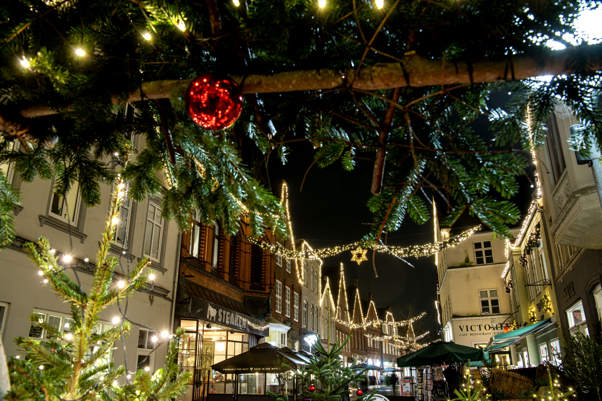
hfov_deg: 61.9
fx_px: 502
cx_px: 301
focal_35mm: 30
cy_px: 200
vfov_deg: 43.6
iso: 64
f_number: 8
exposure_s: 10
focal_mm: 30
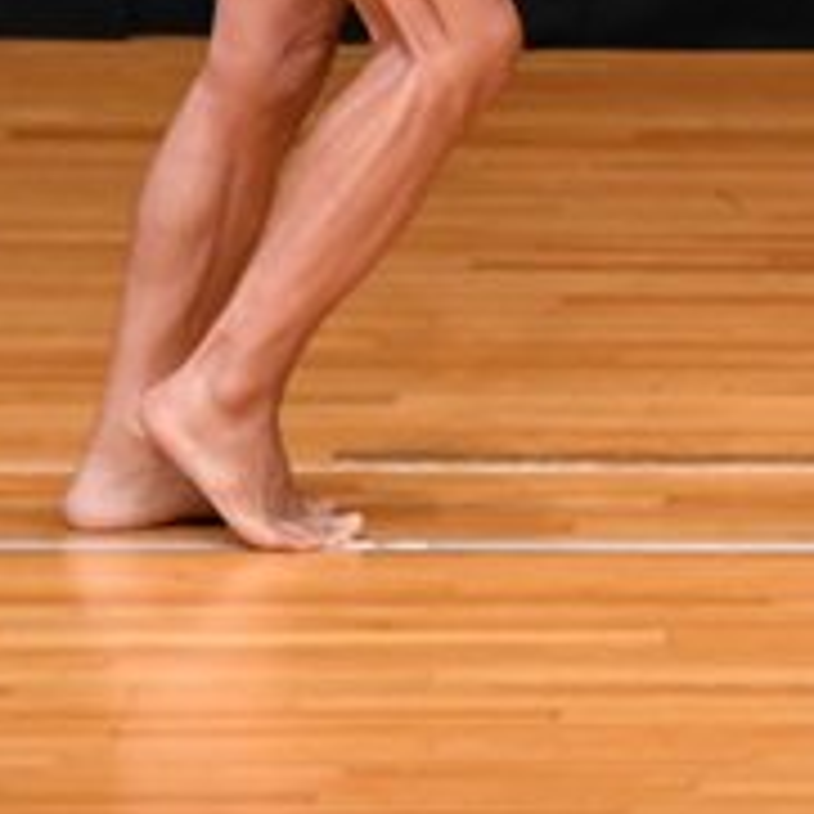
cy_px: -238
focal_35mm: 1038
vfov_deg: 1.7
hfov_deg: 1.7
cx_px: 1558
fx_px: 27615
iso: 3200
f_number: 5.6
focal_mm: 190
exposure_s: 1/400
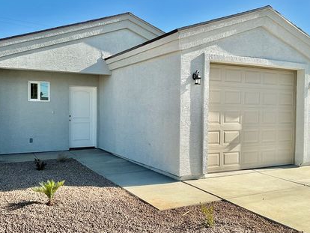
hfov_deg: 52.6
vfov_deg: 40.7
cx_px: 148
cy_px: 119
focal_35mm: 35
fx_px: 314
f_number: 1.8
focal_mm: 3
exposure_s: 1/1490
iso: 25
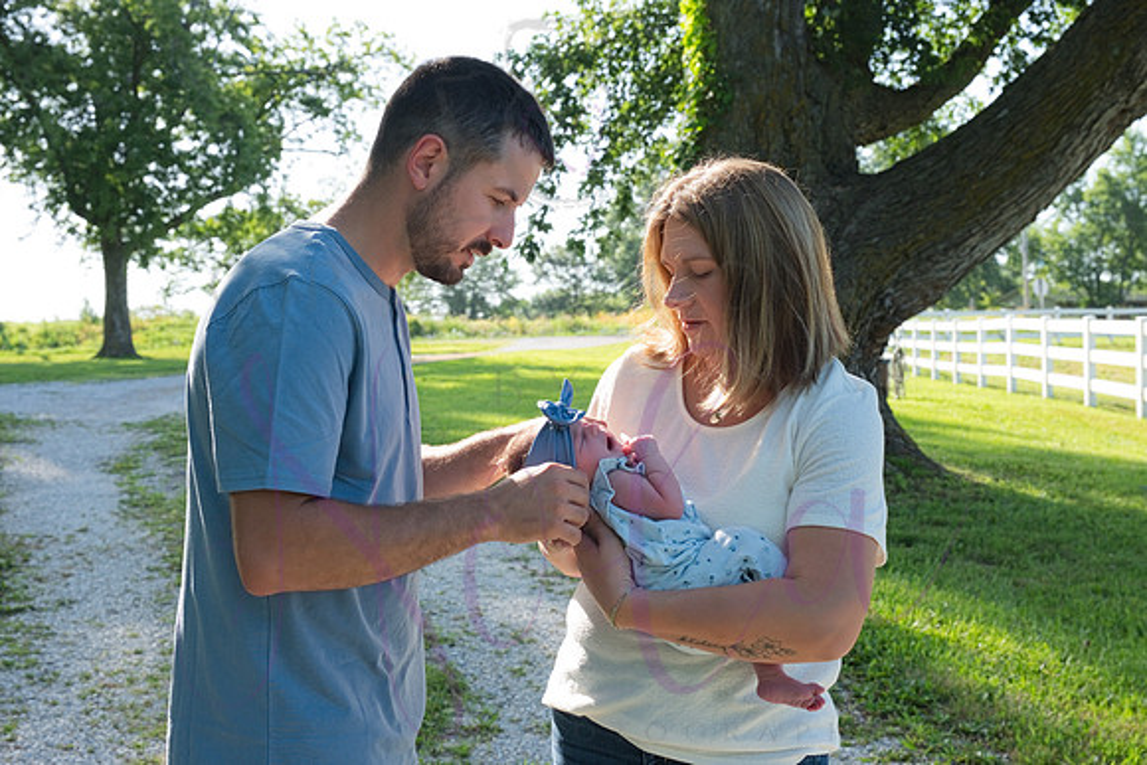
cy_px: 382
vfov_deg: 29.3
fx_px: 1466
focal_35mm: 46
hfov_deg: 42.7
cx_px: 574
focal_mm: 46
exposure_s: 1/320
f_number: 8
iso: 400
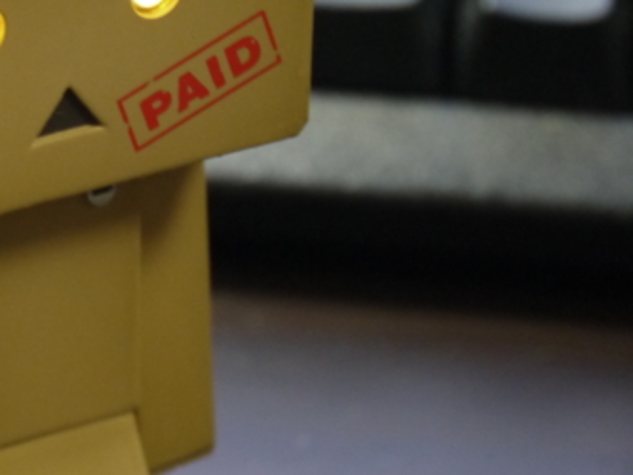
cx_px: -106
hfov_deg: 9.7
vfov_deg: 7.4
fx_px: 3695
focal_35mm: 202
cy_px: 177
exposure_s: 1/10
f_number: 5.6
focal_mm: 42
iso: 800
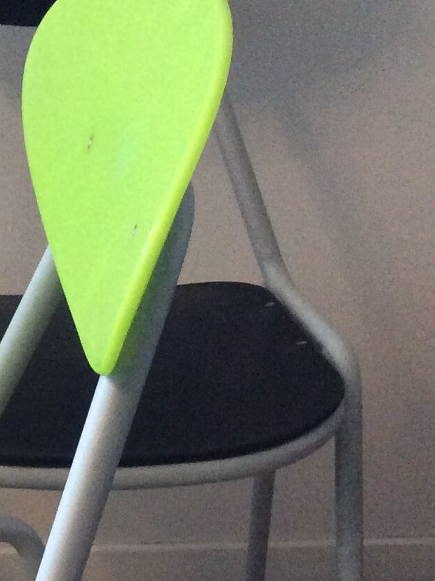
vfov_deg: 18.7
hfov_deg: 14.0
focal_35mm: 100
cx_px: -181
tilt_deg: -33.6
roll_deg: +1.3
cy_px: 679
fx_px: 1679
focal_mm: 3.3
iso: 250
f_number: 2.4
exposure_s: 1/25
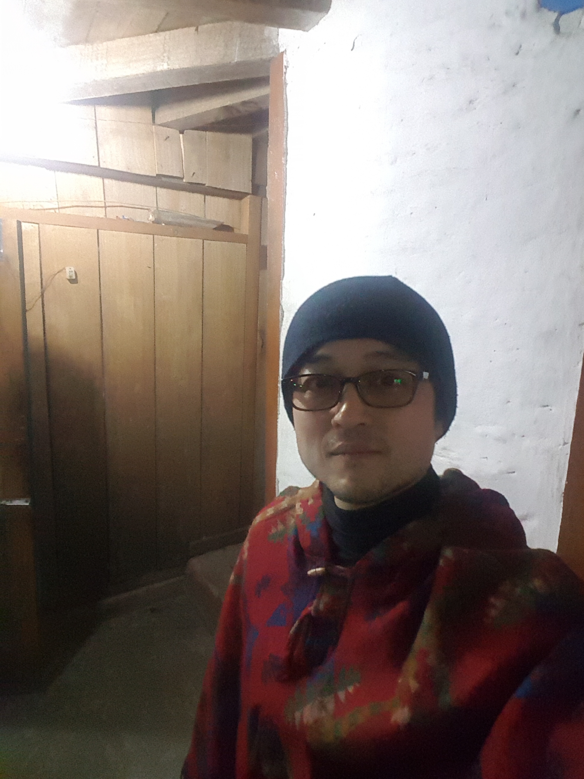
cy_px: 390
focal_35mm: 21
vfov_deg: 79.0
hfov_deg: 63.4
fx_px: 472
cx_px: 292
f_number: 1.7
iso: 640
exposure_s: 1/12
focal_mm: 2.1
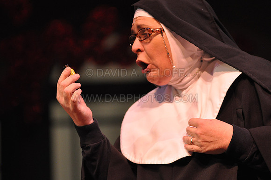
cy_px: 90
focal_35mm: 232
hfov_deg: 8.9
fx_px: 1748
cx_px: 136
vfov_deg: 5.9
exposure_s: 1/400
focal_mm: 155
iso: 1600
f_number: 2.8
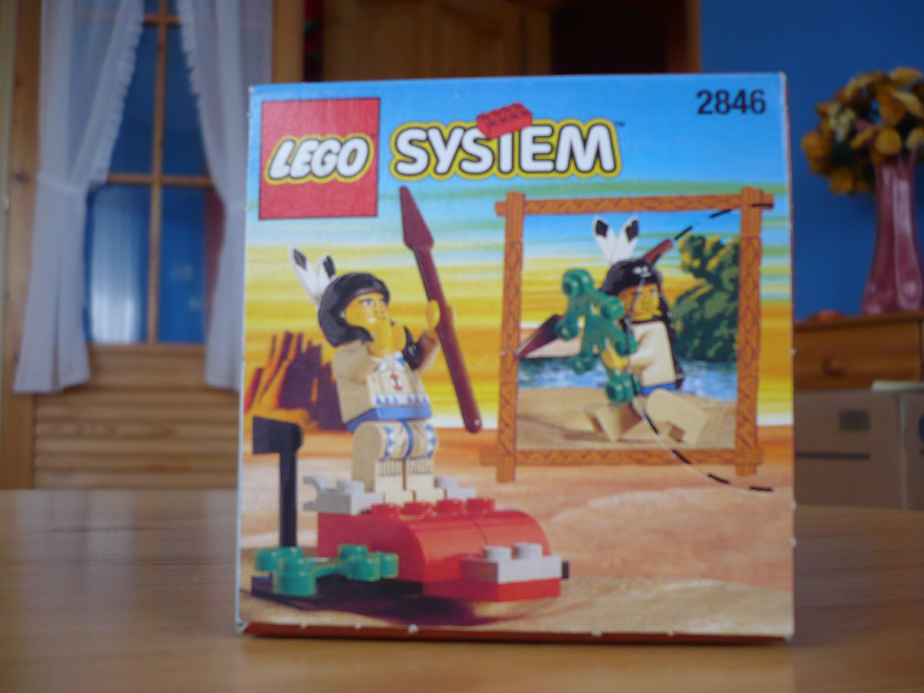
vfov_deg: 40.7
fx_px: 934
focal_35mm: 35
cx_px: 462
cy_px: 346
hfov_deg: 52.6
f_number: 2.8
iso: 100
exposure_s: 1/50
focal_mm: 5.8
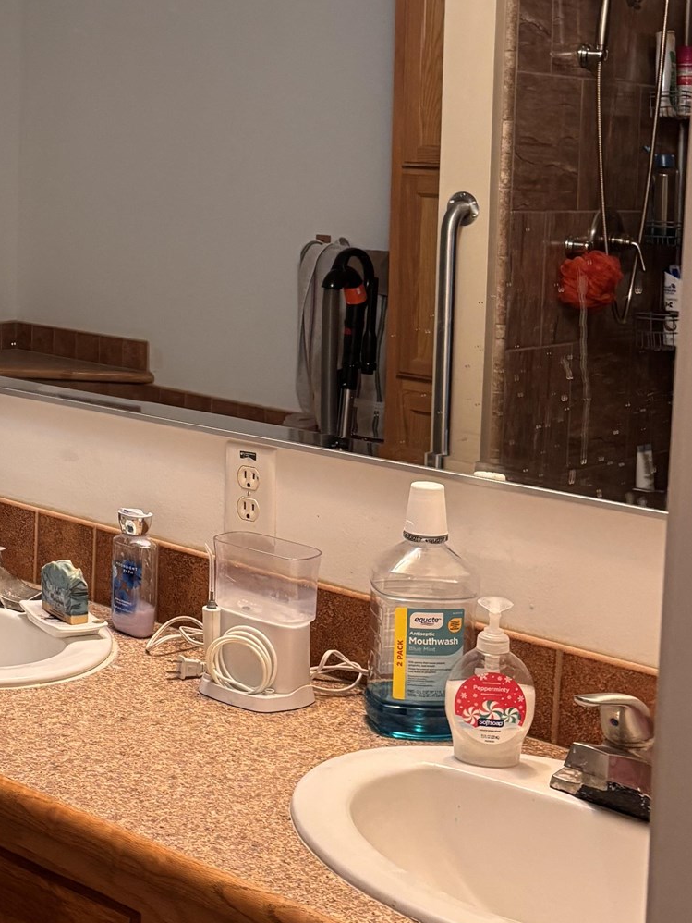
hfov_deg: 23.1
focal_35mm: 60
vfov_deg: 31.8
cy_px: 265
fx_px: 1599
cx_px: -48
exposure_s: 1/60
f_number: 1.6
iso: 200
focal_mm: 5.96
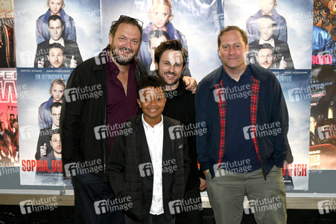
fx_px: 560
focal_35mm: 60
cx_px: 168
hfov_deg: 33.4
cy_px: 112
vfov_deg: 22.6
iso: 5000
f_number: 6
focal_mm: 60
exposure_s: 1/200
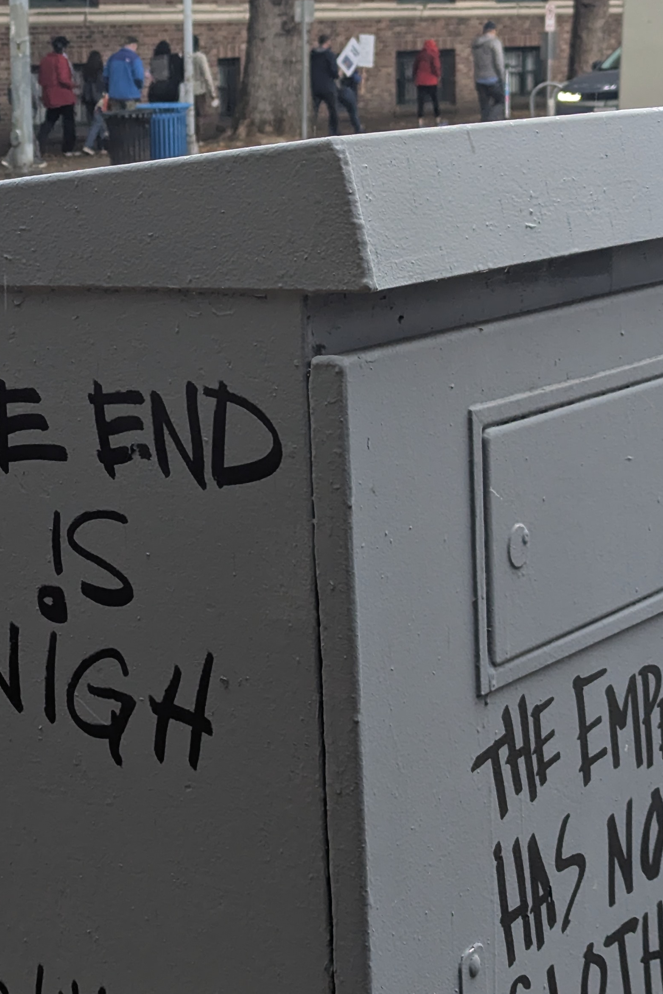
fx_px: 2404
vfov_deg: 23.4
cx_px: -2
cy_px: 443
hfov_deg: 15.4
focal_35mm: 87
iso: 79
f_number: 1.85
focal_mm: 6.81
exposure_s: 1/223
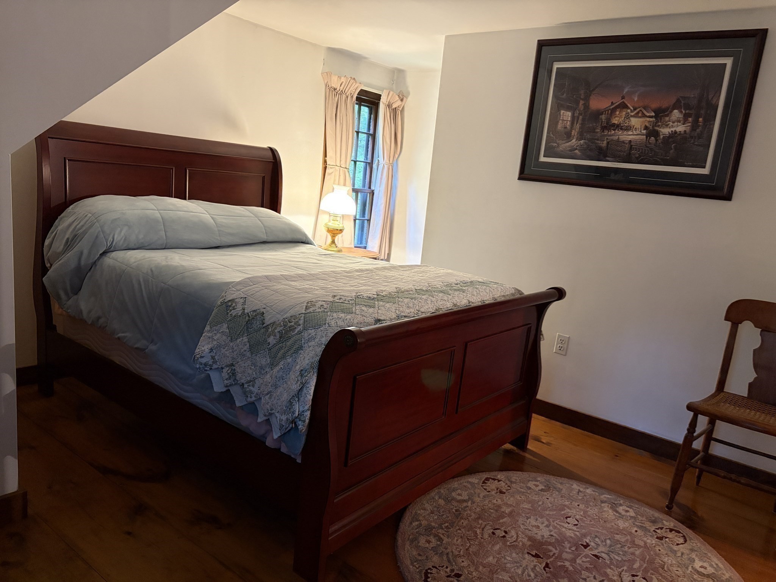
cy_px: 291
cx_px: 388
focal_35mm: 26
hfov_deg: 67.3
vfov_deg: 53.1
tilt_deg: -10.1
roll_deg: -5.1
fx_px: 583
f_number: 1.6
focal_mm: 5.96
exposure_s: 1/40
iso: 500
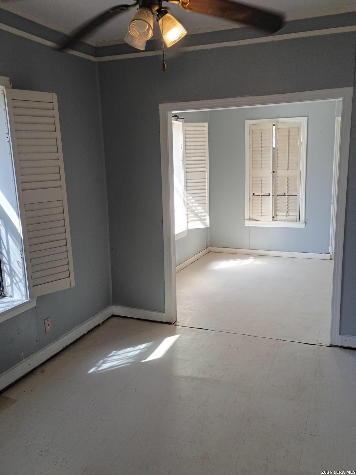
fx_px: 398
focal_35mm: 29
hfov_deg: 48.2
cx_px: 178
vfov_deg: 61.7
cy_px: 238
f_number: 1.8
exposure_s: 1/60
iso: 152
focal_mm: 4.27
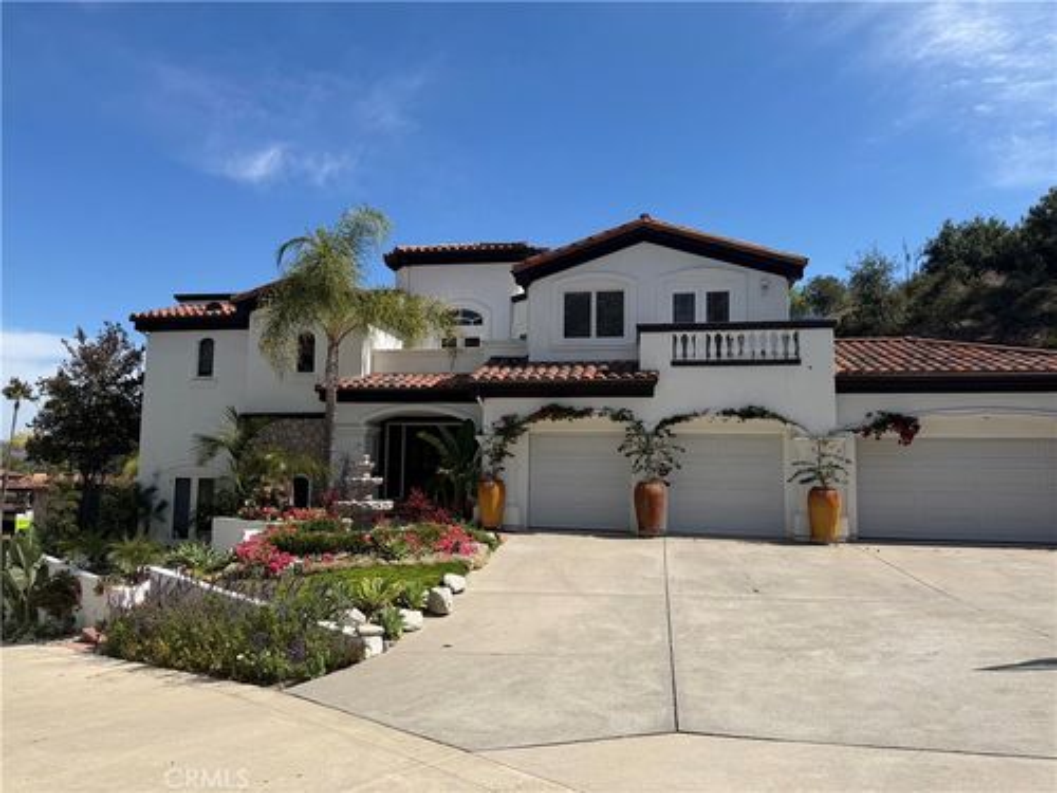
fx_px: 733
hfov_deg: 71.6
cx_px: 528
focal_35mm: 24
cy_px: 396
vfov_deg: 56.8
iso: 80
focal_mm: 6.76
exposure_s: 1/4975
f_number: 1.78
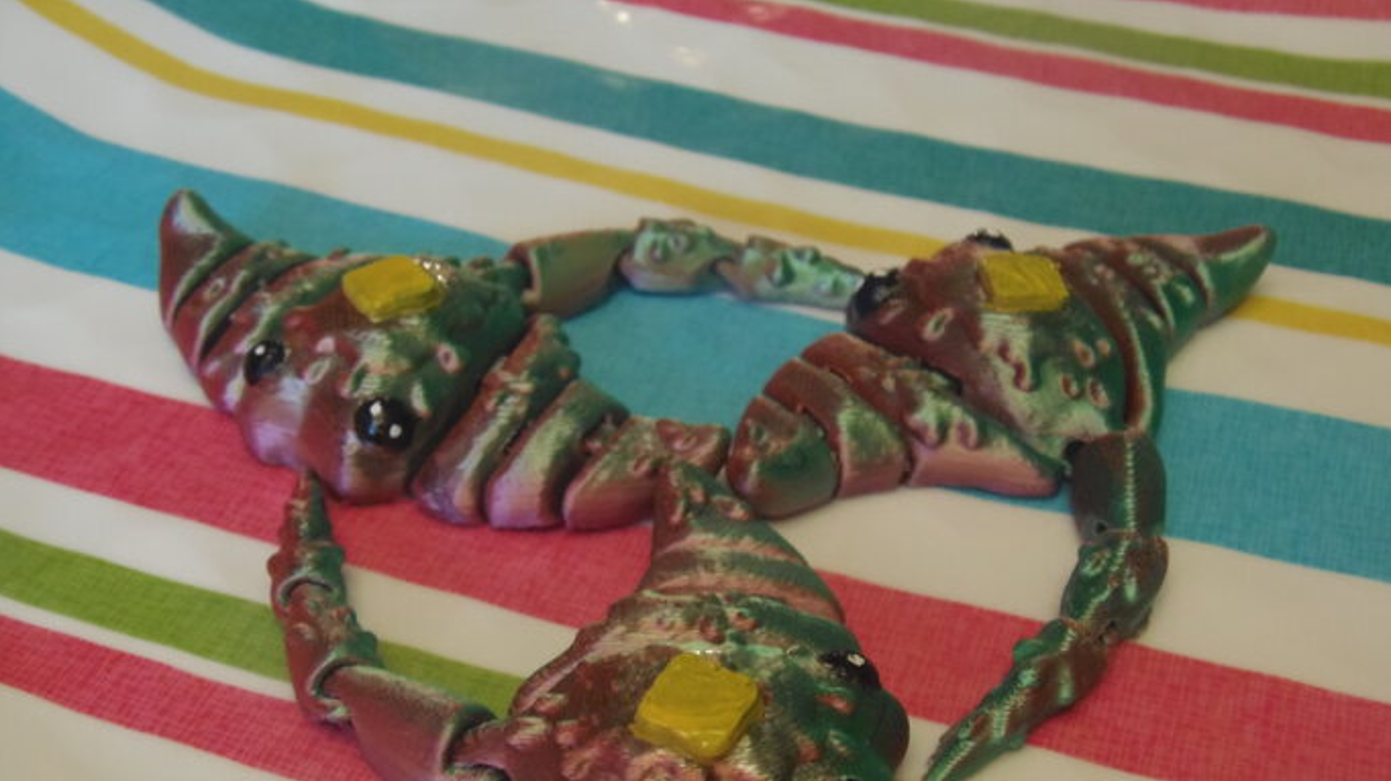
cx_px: 697
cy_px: 522
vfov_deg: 25.8
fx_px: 1696
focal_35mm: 46
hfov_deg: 44.6
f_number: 3.6
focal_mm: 7.8
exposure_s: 1/30
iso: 250
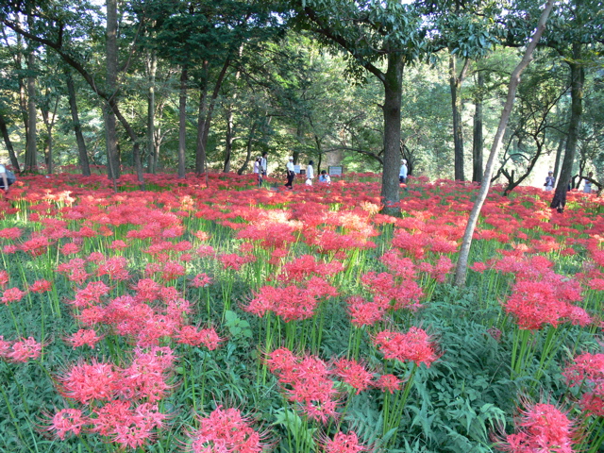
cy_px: 226
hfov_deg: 52.6
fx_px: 611
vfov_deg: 40.7
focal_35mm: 35
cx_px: 302
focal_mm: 7.4
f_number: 3.2
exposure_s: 1/30
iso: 100
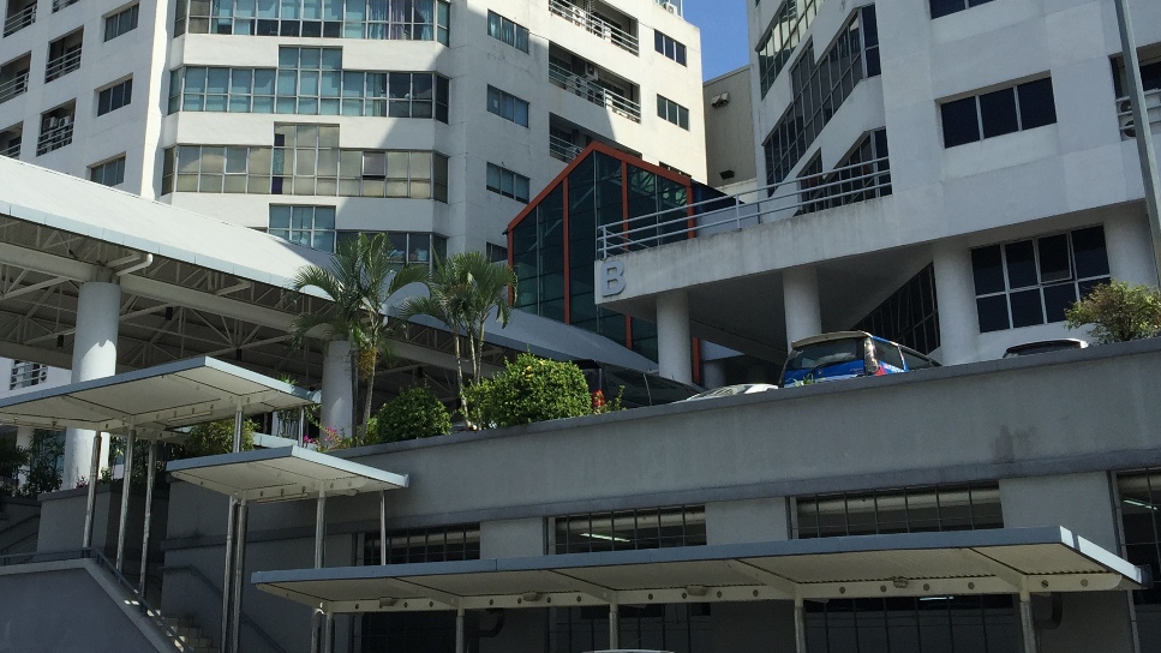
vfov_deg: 24.7
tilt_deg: +19.5
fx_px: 1478
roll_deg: -1.4
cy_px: 191
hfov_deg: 42.6
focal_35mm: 48
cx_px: 442
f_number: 2.2
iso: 32
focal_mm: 4.15
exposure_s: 1/2475
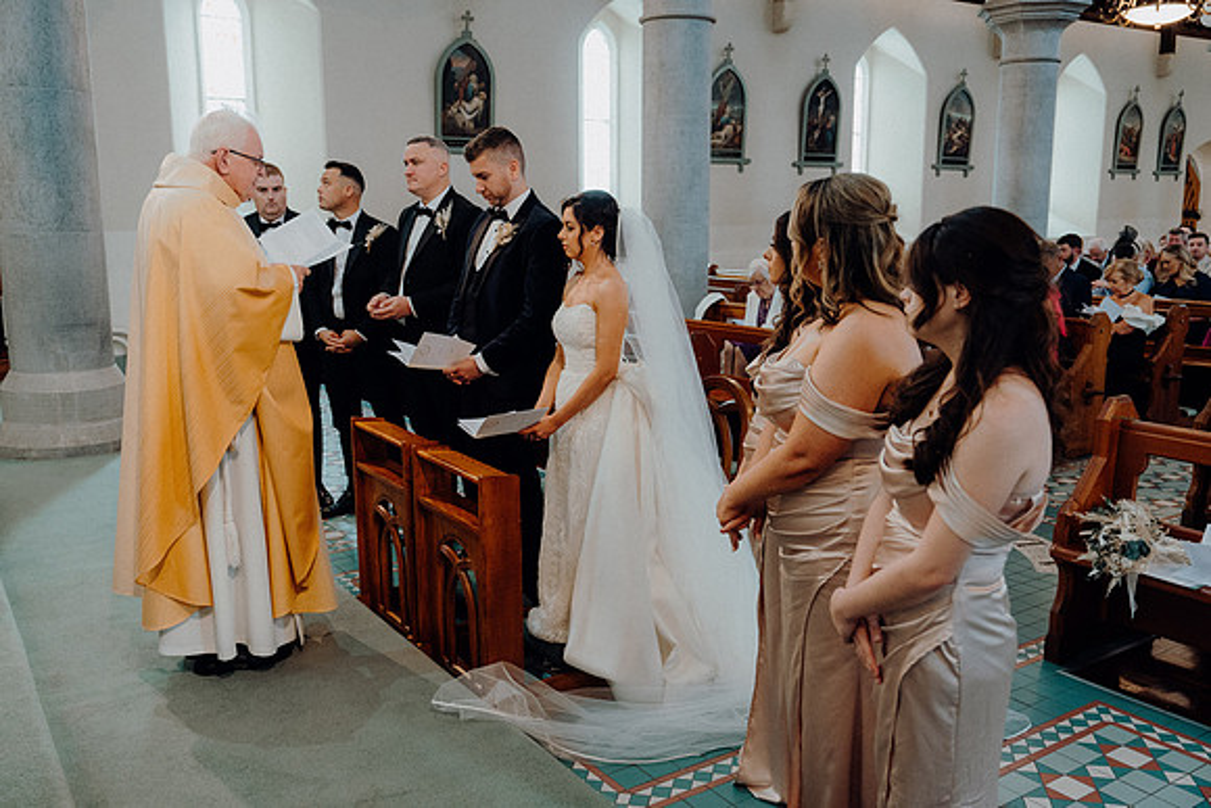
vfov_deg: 41.1
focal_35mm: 32
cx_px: 606
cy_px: 404
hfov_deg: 58.7
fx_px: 1077
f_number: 3.5
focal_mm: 32
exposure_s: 1/160
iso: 2500
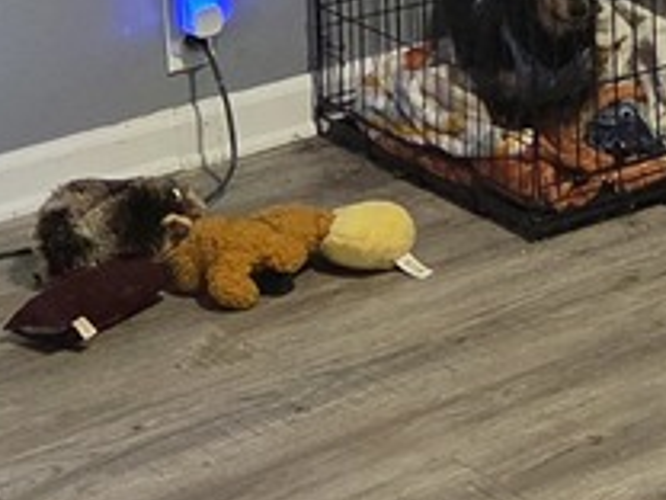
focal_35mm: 159
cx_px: 957
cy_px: -449
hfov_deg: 11.9
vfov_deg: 8.9
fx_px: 3059
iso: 640
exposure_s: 1/120
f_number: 1.8
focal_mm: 5.4
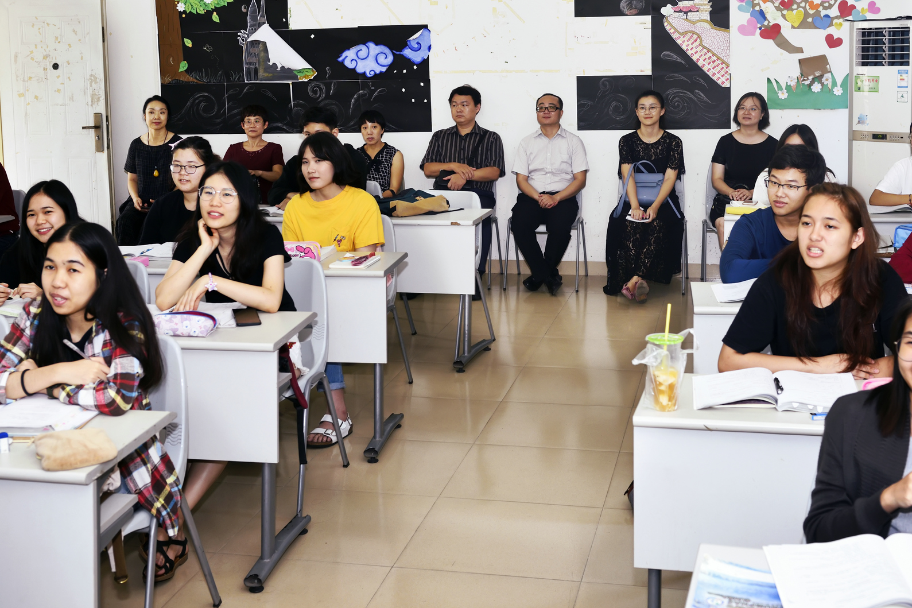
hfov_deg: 45.3
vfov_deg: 31.1
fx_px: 1089
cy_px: 237
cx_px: 521
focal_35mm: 43
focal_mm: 34
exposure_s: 1/100
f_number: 4.5
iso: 500
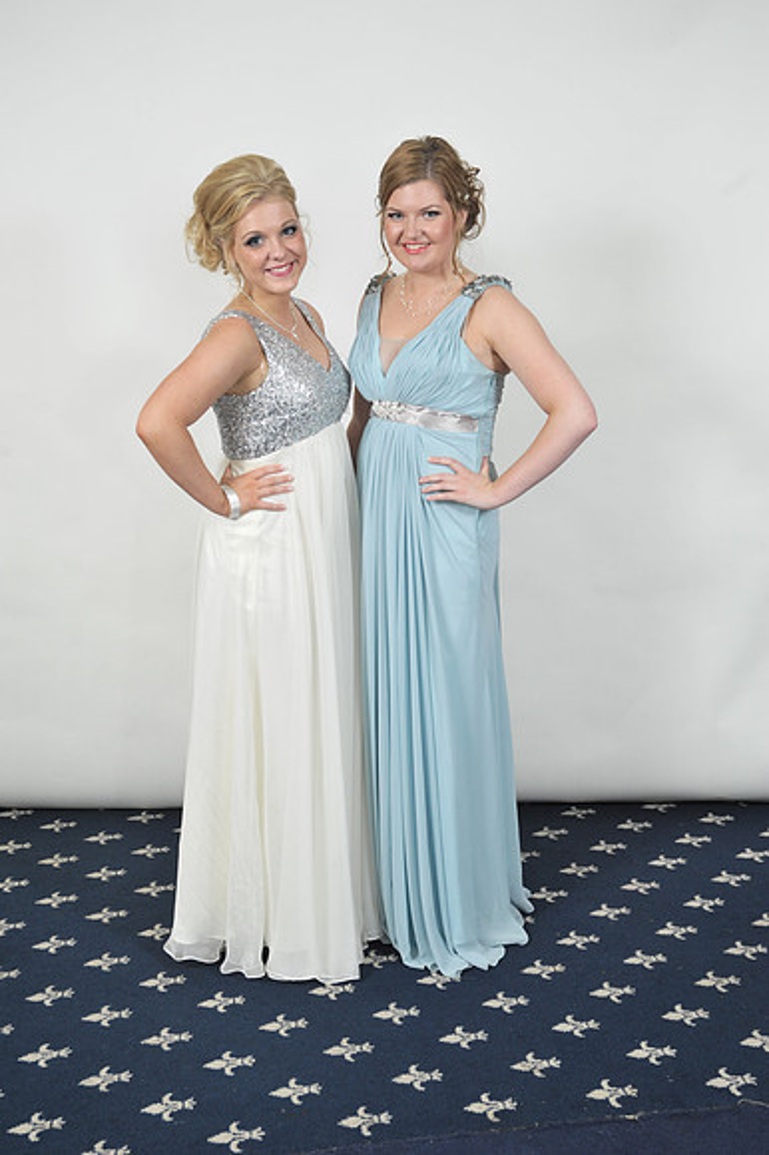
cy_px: 578
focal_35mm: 48
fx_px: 1540
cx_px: 384
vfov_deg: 41.1
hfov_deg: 28.0
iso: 1000
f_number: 7.1
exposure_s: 1/160
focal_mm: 48
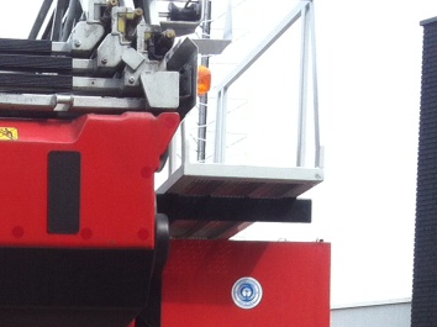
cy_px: 528
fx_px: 1615
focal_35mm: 128
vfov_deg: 11.0
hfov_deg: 15.2
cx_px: 17
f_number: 2.8
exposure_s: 1/591
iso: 80
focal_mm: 3.85
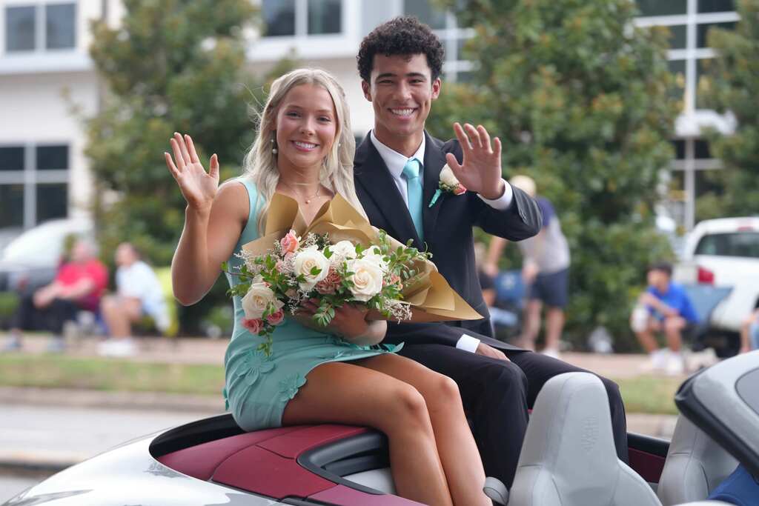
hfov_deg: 15.3
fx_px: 2825
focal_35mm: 134
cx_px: 380
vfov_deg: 10.2
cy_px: 253
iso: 1000
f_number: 4
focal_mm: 134
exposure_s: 1/160
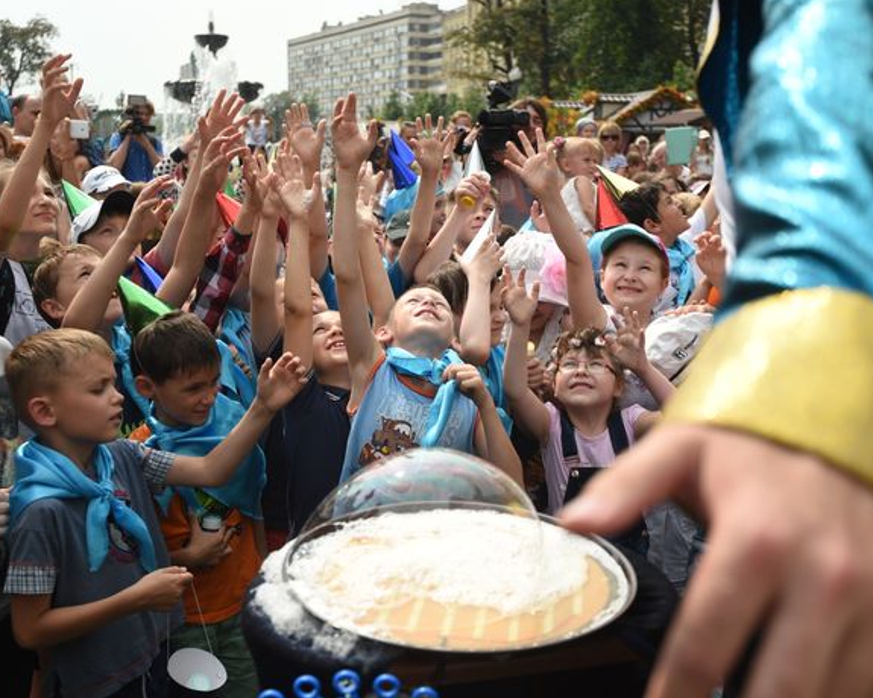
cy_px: 349
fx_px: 1033
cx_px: 395
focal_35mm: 40
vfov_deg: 37.3
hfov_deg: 45.7
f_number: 4
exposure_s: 1/4000
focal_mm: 35
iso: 500
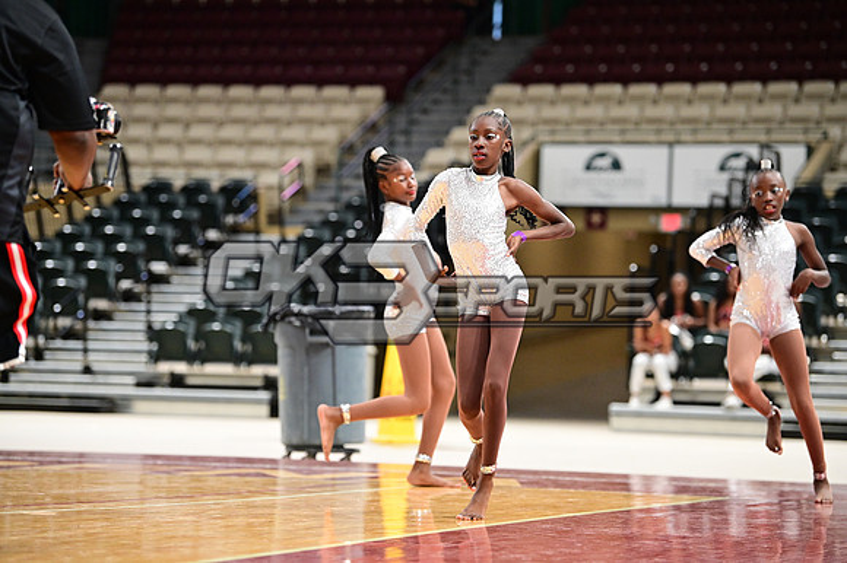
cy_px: 282
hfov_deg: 15.8
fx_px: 3057
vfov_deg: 10.5
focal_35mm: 130
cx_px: 424
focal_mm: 130
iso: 6400
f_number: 3.2
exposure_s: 1/1000
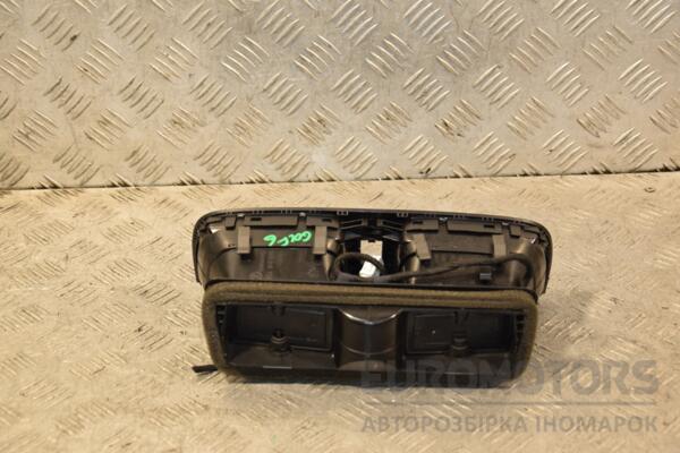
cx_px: 340
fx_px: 1417
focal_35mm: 75
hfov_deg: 27.0
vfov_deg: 18.2
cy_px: 226
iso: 800
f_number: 5
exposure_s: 1/100
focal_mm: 50
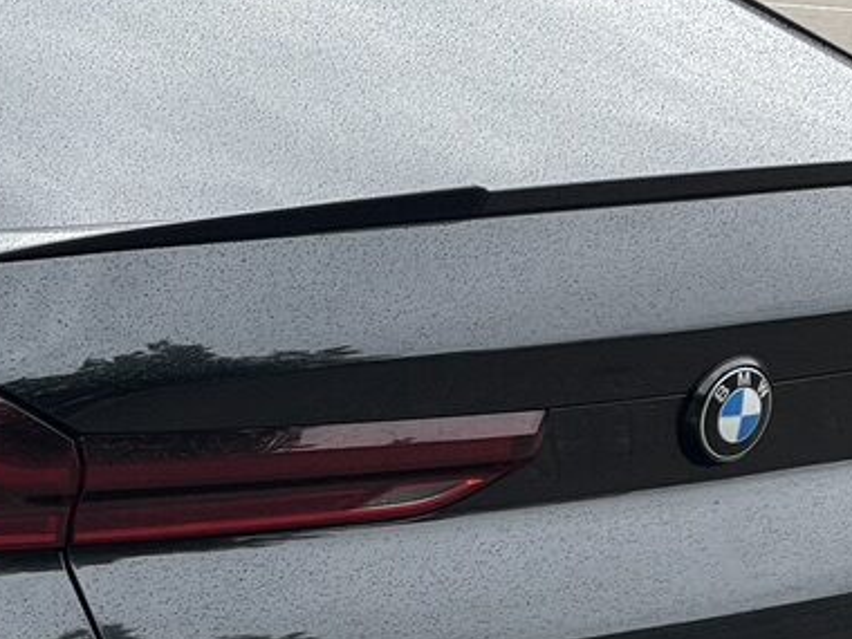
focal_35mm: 140
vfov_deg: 10.5
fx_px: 3446
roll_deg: -2.1
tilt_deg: -16.1
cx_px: 256
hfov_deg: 14.1
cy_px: 686
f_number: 2
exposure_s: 1/159
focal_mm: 6
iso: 32
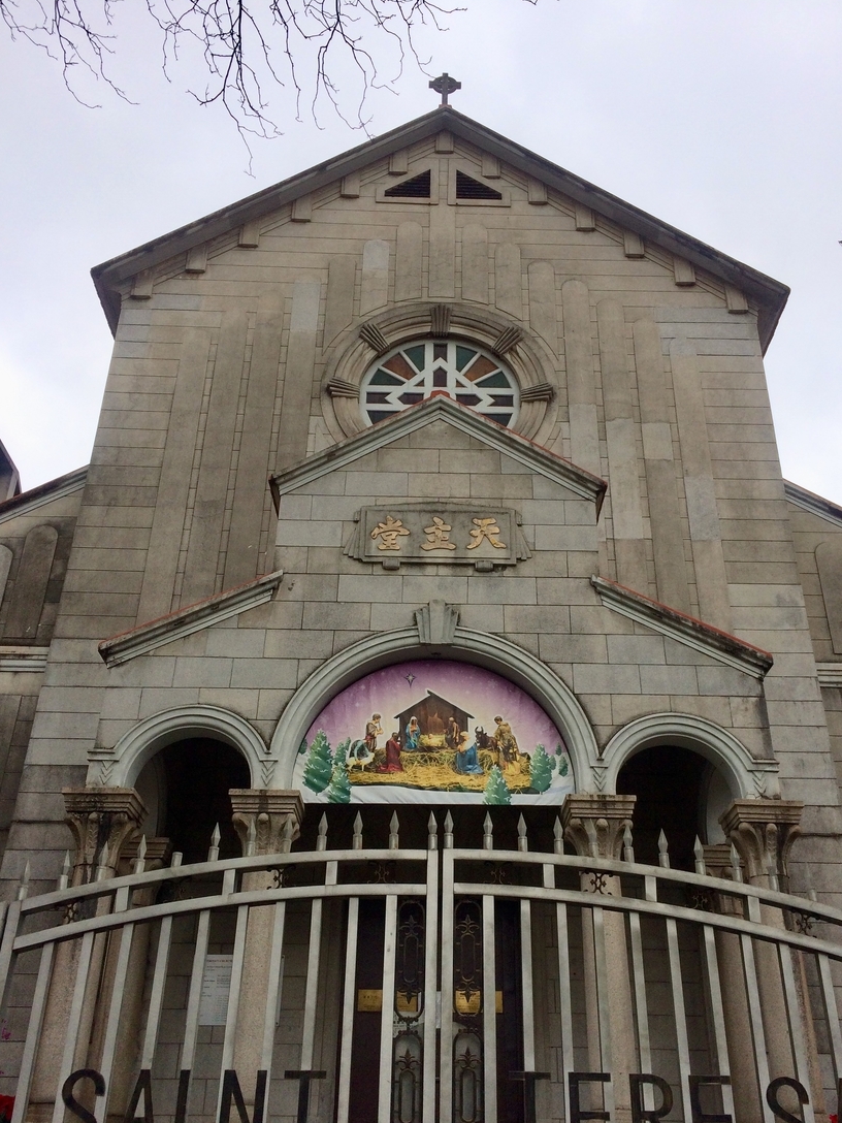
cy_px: 612
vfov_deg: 56.7
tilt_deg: +27.7
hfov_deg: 44.1
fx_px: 1038
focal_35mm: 32
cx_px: 442
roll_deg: +2.1
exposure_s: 1/1026
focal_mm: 4.15
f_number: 2.2
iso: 32
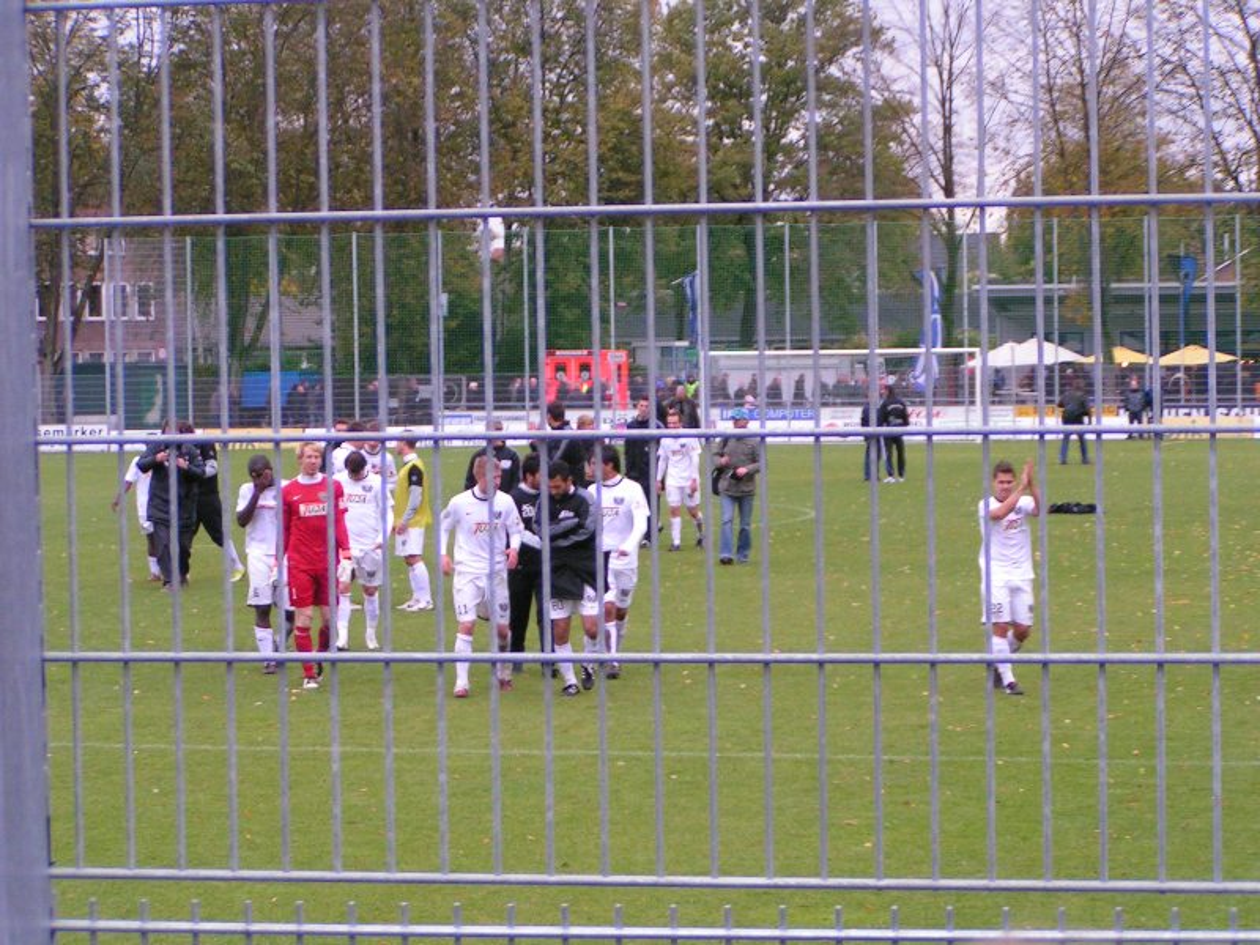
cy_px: 472
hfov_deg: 17.3
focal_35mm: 114
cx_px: 630
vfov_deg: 13.0
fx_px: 4150
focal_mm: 17.4
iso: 160
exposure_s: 1/125
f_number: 3.5
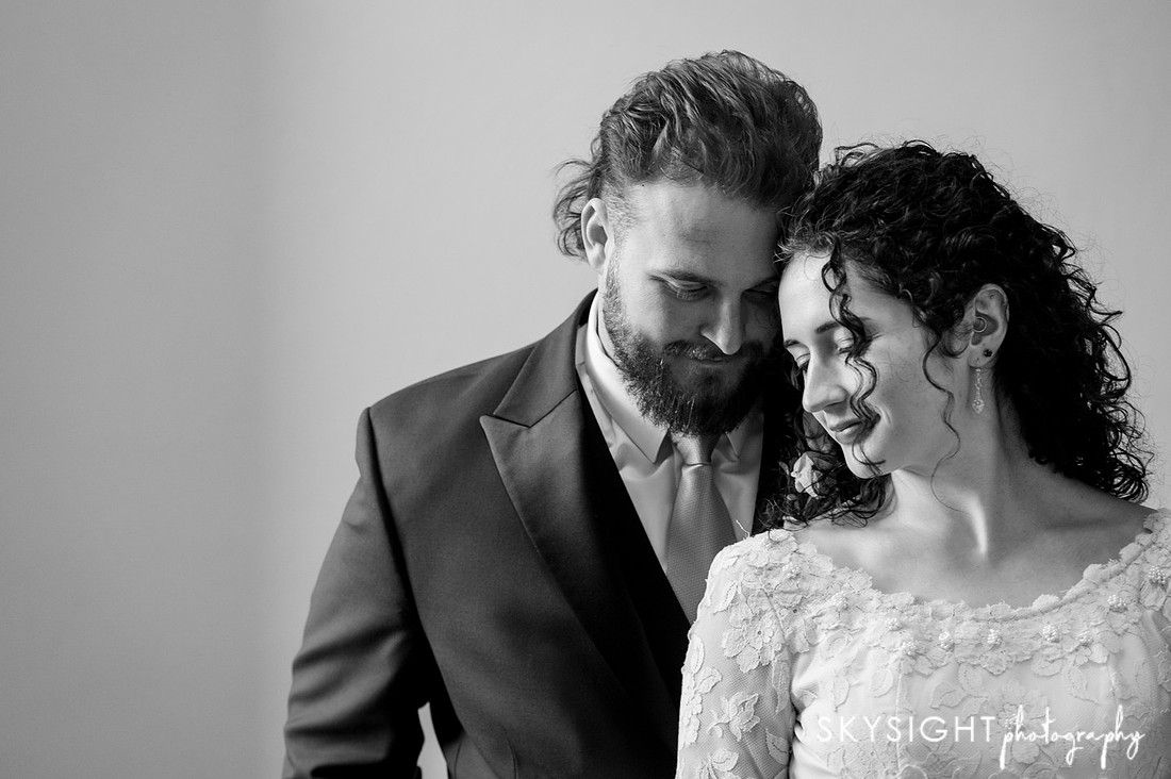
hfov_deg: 22.9
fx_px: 2891
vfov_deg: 15.4
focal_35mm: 89
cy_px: 390
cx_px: 586
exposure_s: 1/200
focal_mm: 86
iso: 2500
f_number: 3.5
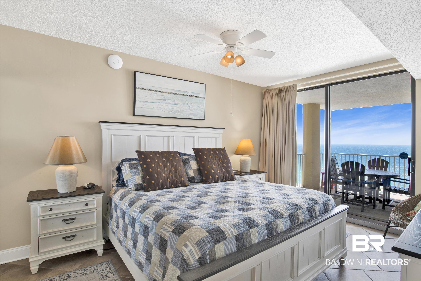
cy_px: 140
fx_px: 210
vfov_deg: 67.4
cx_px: 210
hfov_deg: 90.0
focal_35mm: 18
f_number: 11
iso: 200
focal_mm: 18
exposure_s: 1/60
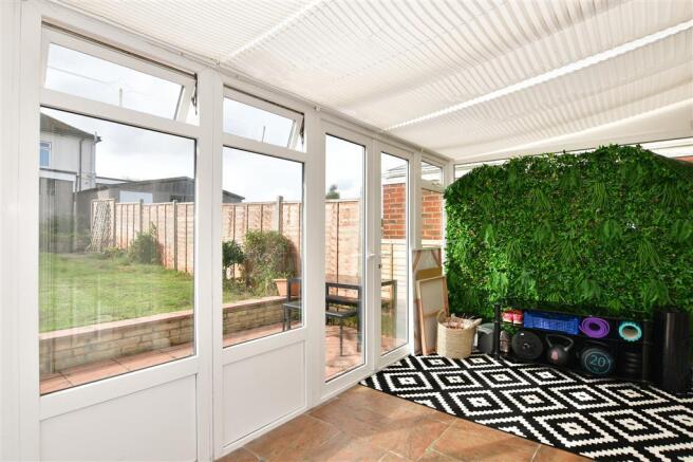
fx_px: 346
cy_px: 231
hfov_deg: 90.0
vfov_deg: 67.4
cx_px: 346
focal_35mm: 18
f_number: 7.1
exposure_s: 1/250
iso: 160
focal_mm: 12
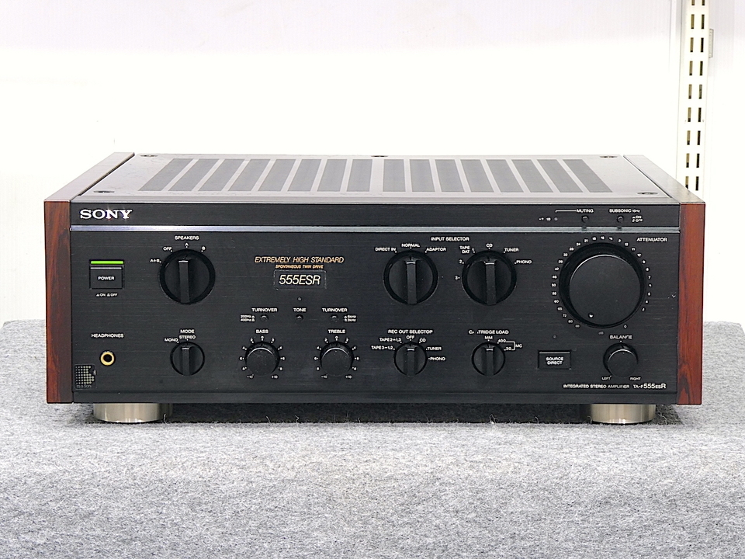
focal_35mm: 98
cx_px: 372
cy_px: 280
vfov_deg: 15.1
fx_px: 2109
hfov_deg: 20.0
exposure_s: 1.6
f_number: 8
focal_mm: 17.5
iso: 100
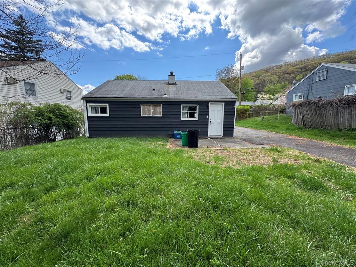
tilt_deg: -8.4
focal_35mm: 14
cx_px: 178
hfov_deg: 102.1
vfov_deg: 85.7
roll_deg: -0.4
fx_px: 144
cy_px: 134
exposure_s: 1/453
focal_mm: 2.22
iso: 40
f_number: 2.2
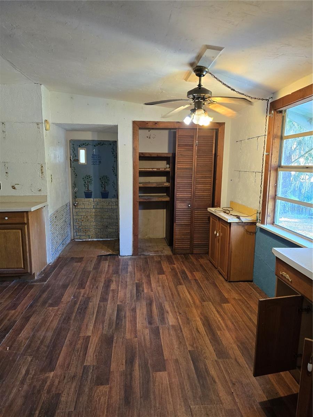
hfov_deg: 58.9
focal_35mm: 23
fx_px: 277
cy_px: 208
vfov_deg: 73.9
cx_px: 156
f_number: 1.7
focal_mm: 6.3
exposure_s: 1/120
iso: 400
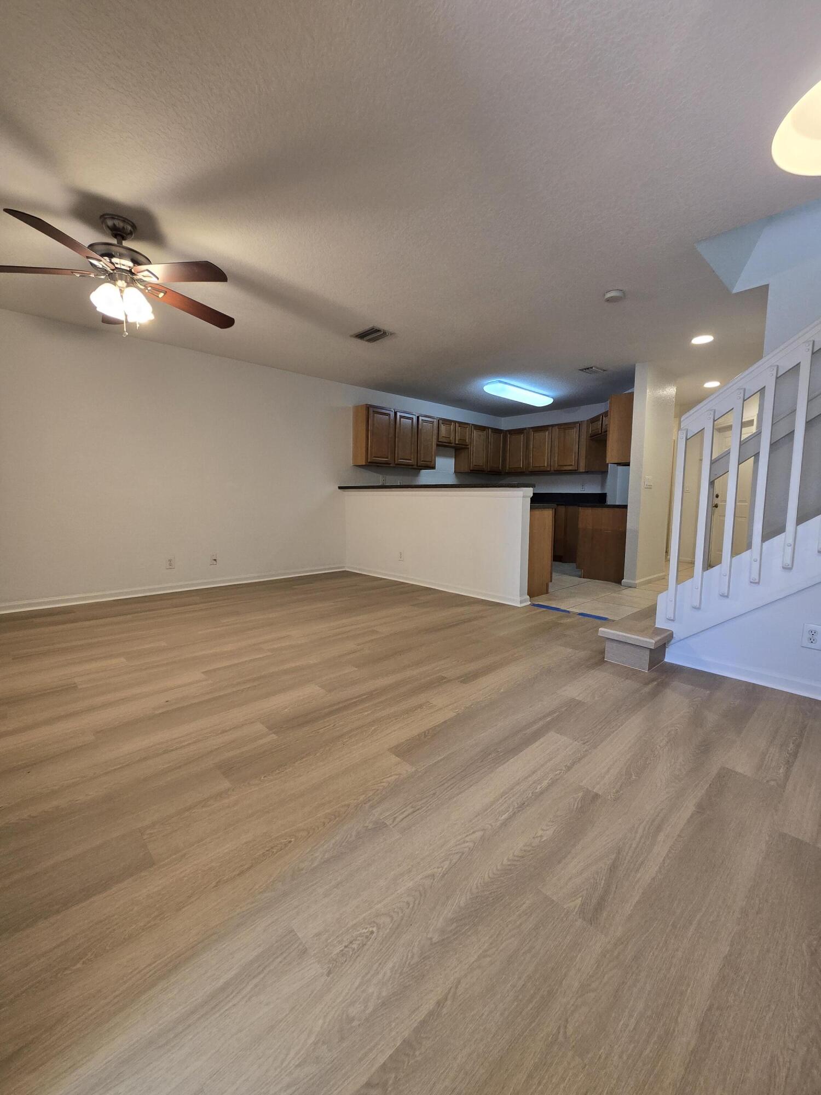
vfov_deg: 106.2
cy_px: 548
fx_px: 411
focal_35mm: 13
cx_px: 410
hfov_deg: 89.9
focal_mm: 2.2
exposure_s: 1/60
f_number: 2.2
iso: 200
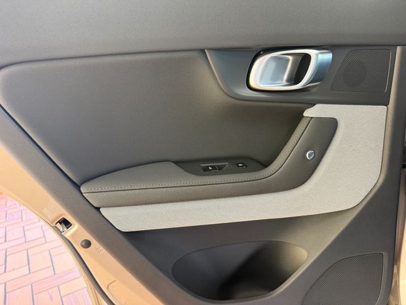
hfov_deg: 71.6
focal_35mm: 24
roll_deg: +6.9
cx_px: 203
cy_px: 152
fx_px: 281
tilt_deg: -12.6
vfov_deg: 56.8
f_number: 1.78
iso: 250
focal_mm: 6.76
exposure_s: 1/60
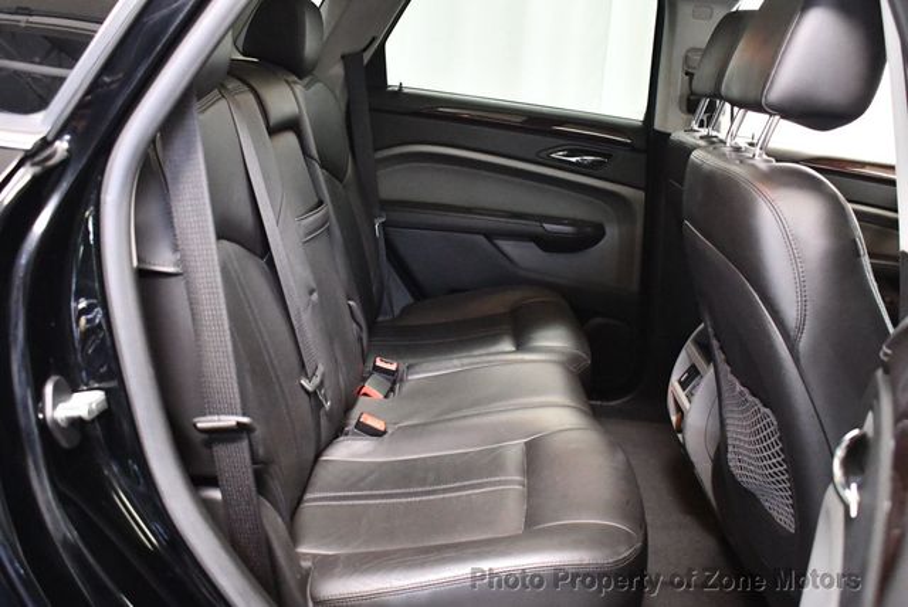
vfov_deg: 36.9
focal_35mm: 36
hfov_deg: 53.1
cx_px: 454
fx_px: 909
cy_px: 304
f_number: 3.5
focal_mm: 18
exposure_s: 1/60
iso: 6400
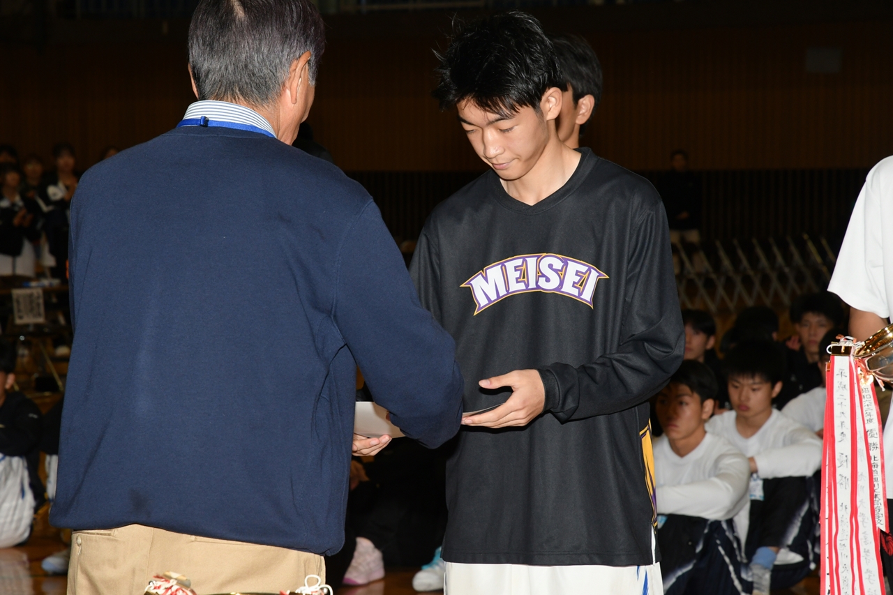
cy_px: 298
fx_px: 2976
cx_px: 446
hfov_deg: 17.1
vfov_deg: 11.4
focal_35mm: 120
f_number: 8
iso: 800
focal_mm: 80
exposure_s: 1/200
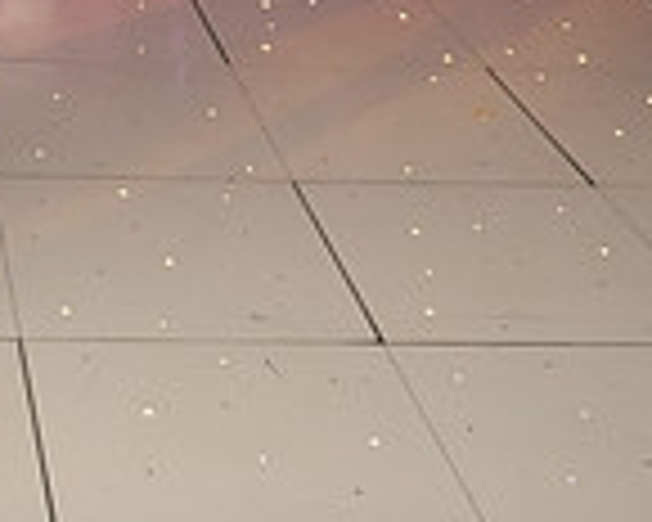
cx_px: -166
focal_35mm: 90
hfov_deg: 19.8
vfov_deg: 15.3
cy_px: -335
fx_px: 1737
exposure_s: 1/160
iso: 640
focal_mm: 24
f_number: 3.5
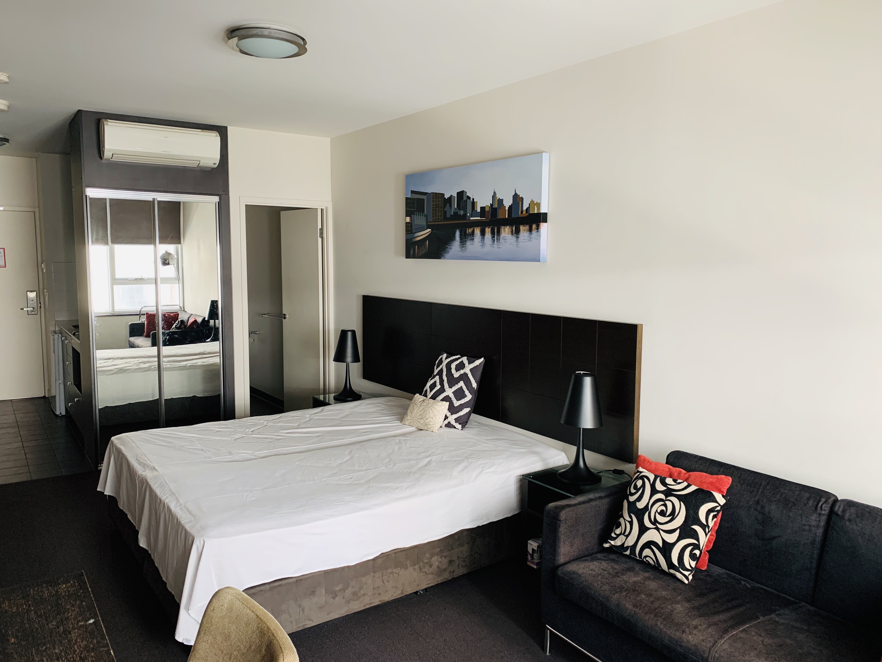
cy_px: 331
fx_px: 662
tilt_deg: -5.6
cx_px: 441
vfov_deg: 53.1
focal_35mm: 26
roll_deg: -0.9
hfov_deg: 67.3
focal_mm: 4.25
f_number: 1.8
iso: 125
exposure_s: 1/60
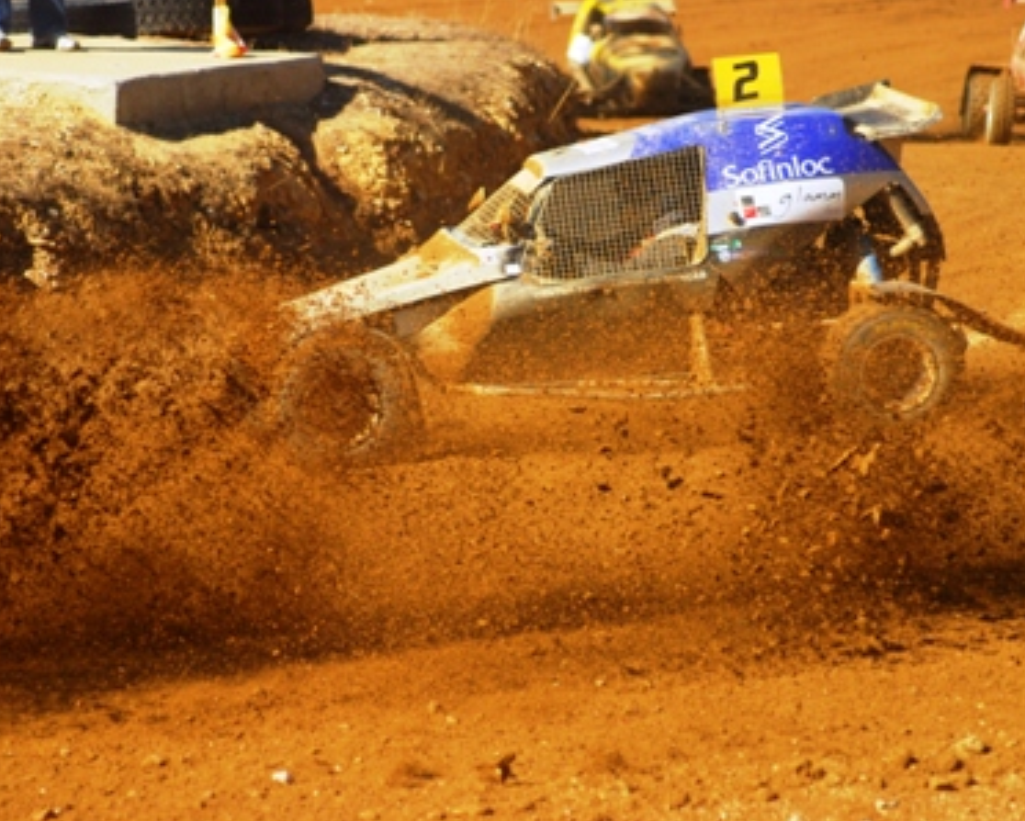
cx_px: 535
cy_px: 410
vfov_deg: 7.5
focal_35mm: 207
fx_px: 6283
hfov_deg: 9.3
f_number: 4.2
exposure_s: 1/800
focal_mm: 122
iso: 320
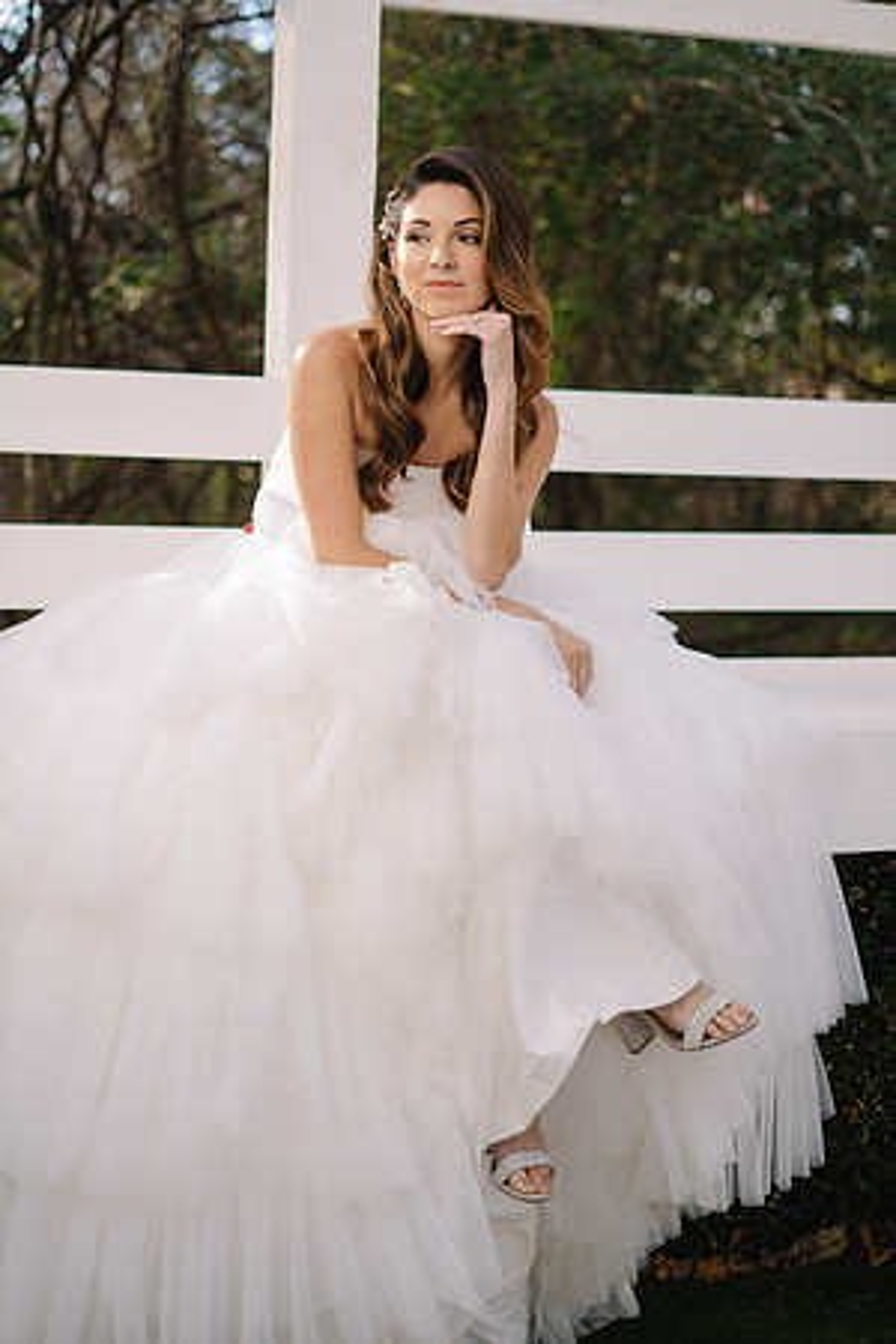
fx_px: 1867
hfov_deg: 27.0
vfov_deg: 39.6
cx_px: 448
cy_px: 672
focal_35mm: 50
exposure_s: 1/200
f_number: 2
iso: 64
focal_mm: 50
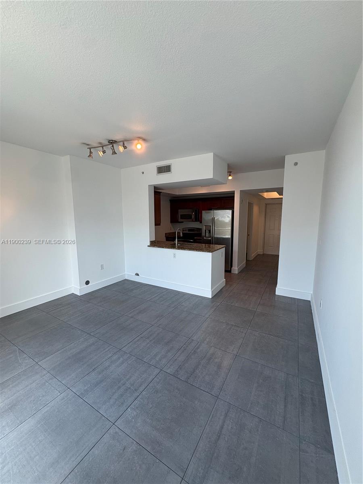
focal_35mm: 14
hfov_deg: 85.7
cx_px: 182
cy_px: 242
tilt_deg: -7.2
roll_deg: +0.9
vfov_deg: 102.1
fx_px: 196
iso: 80
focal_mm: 2.22
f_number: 2.2
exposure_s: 1/120
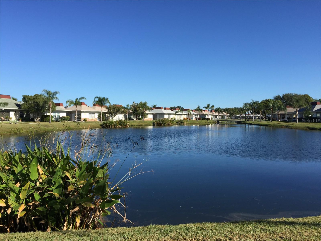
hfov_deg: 61.7
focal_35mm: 29
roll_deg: -1.0
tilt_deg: -1.7
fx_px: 269
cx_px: 160
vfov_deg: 48.2
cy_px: 120
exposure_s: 1/1883
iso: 32
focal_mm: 4.15
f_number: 2.2
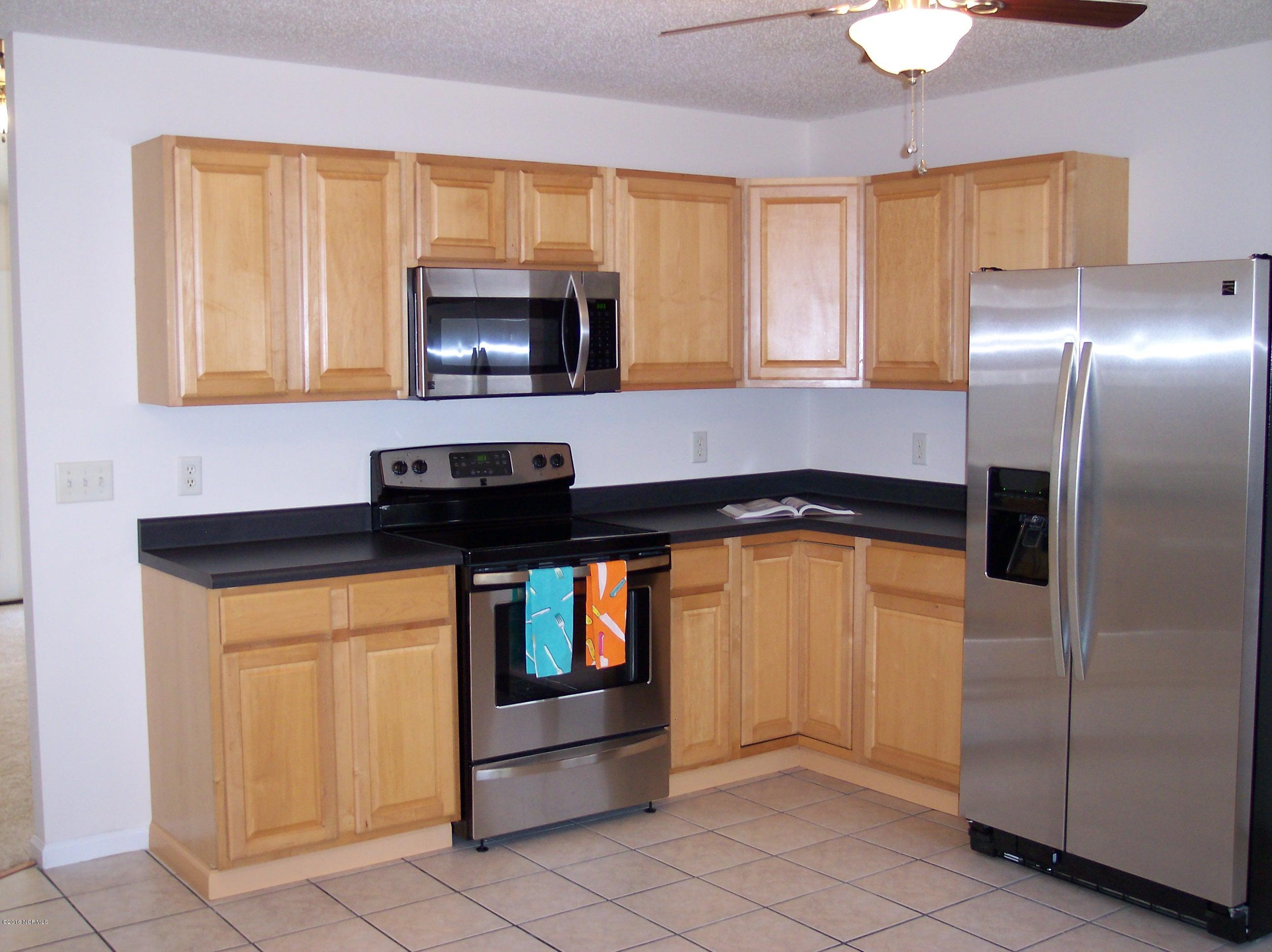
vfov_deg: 37.7
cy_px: 476
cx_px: 636
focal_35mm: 38
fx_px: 1396
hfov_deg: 49.0
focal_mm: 8
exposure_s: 1/30
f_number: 2.8
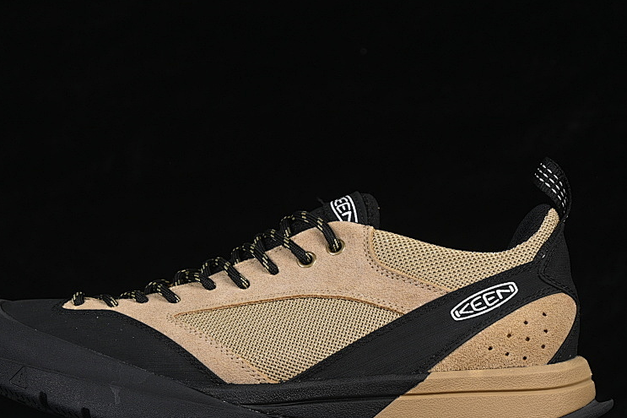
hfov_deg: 18.8
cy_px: 252
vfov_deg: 12.6
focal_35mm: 109
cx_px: 284
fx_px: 1898
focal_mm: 50
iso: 160
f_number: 7.1
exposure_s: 1/60
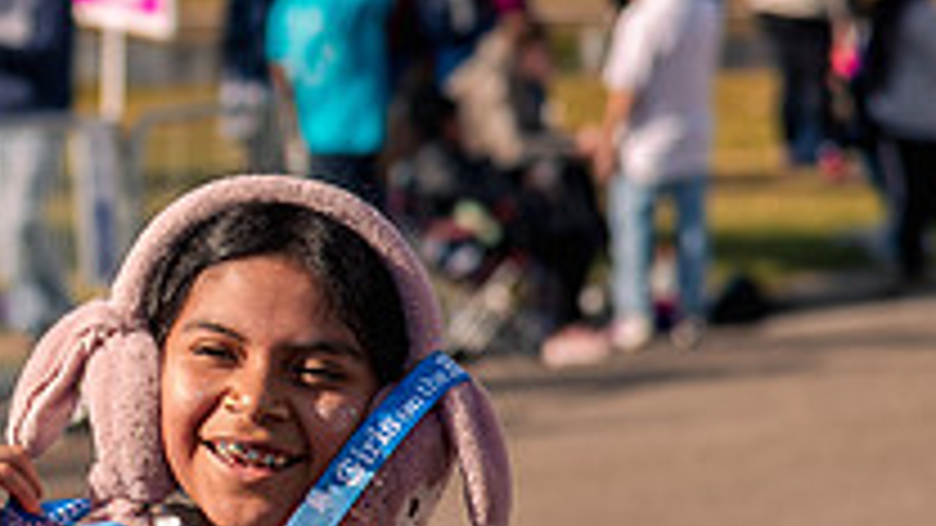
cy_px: 198
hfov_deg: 4.2
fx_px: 12682
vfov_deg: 2.4
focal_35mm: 511
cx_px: -63
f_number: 5.6
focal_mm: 110
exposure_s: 1/800
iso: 200
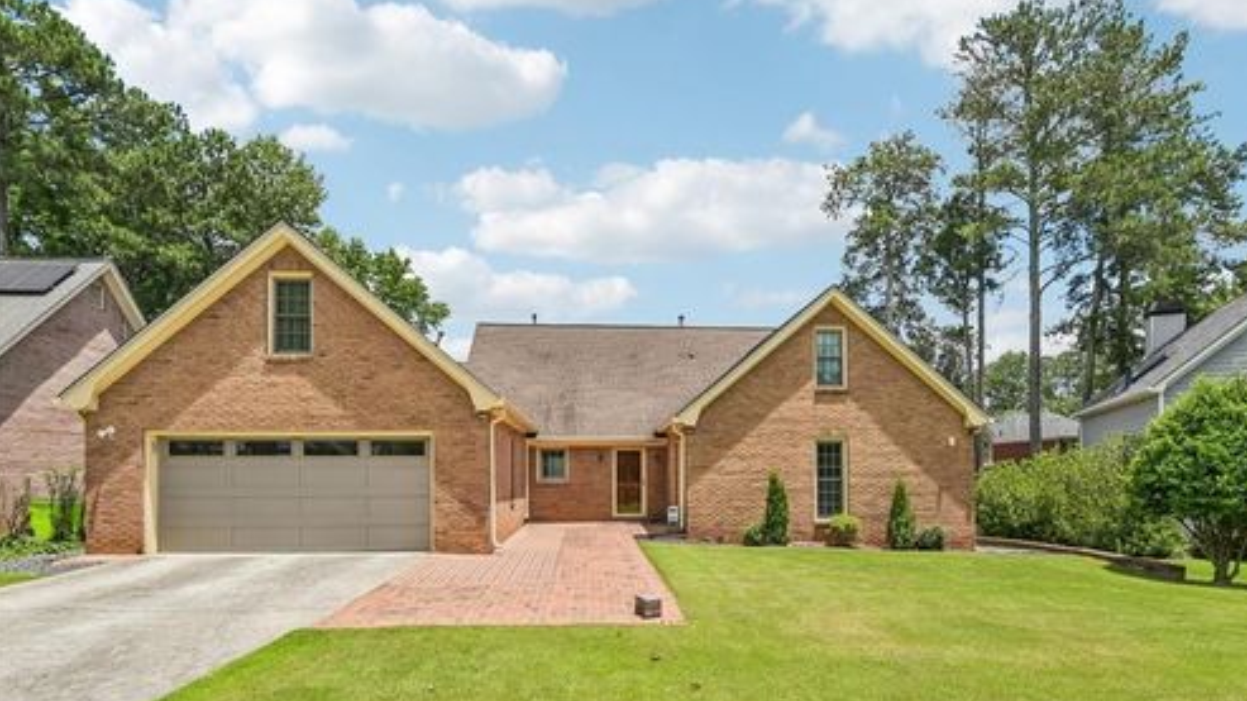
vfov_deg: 63.9
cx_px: 622
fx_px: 562
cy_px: 361
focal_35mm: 17
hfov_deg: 95.9
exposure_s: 1/800
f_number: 8
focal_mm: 16
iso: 200
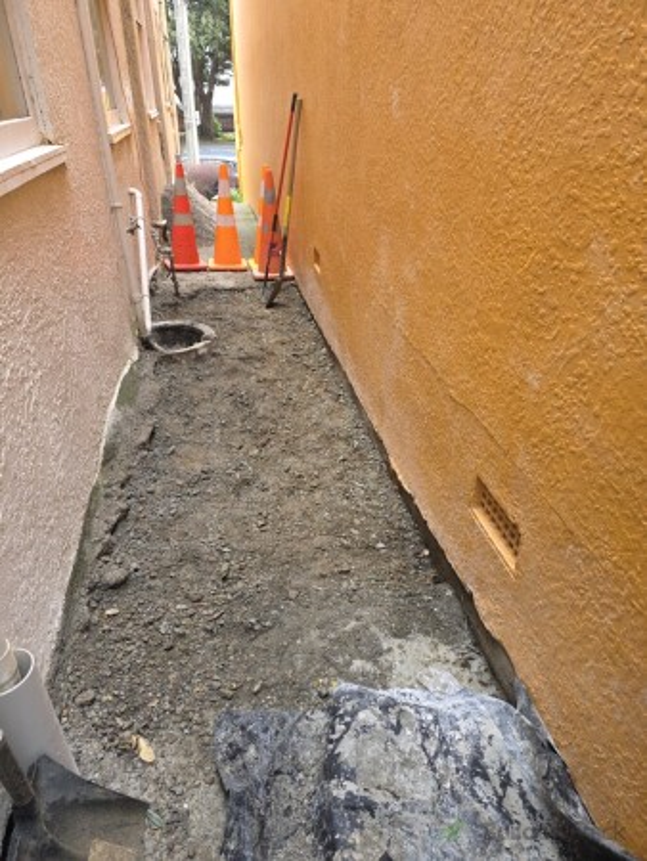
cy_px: 430
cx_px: 324
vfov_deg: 73.9
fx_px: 573
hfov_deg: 58.9
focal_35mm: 23
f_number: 1.7
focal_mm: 6.3
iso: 160
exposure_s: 1/180
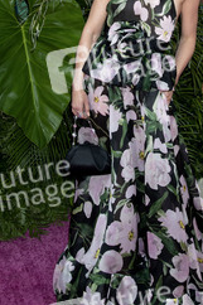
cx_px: 148
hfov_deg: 25.2
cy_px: 127
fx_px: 449
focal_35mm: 53
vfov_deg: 37.4
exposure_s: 1/200
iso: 320
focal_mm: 32
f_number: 6.3
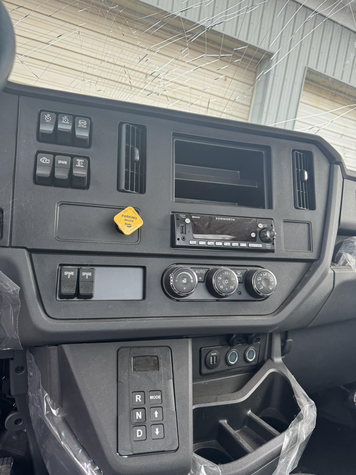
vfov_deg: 71.6
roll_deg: -9.4
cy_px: 238
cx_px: 178
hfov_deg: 56.8
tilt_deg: -9.5
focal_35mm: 24
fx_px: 329
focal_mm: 6.76
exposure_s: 1/121
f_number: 1.78
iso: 100
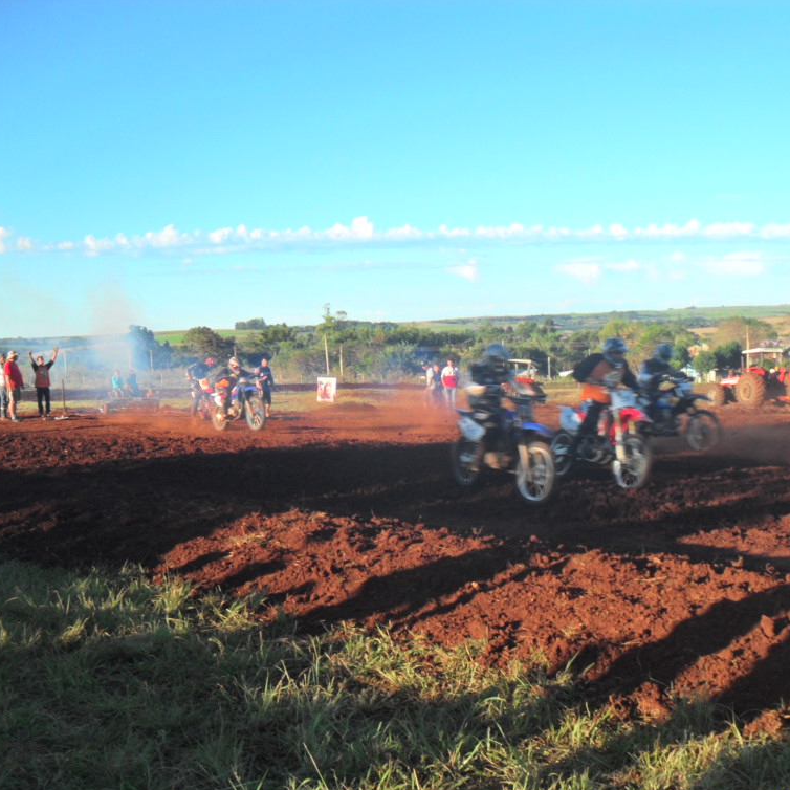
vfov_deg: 40.0
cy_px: 400
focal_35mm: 42
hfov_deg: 39.8
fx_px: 1084
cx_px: 489
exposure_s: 1/60
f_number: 8.9
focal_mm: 6.2
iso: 100
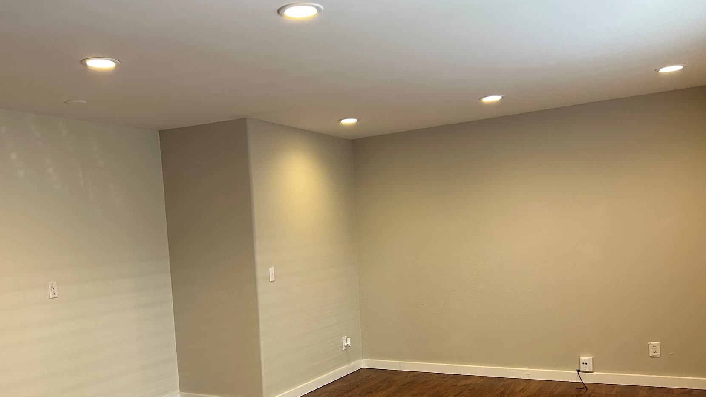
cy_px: 291
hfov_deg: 56.5
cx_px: 320
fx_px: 655
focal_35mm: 35
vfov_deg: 33.2
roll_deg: +3.4
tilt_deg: -4.4
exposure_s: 1/60
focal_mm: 5.7
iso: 250
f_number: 1.5
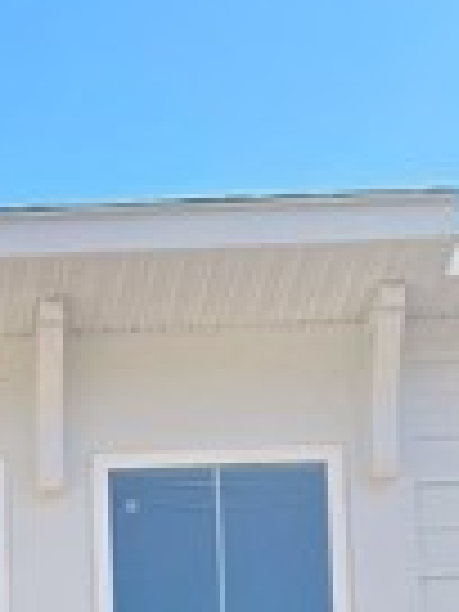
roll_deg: +0.8
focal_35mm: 147
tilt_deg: +7.6
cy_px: 1413
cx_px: -351
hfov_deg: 9.6
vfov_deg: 11.4
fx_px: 2599
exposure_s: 1/1621
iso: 50
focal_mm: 5.7
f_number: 1.5
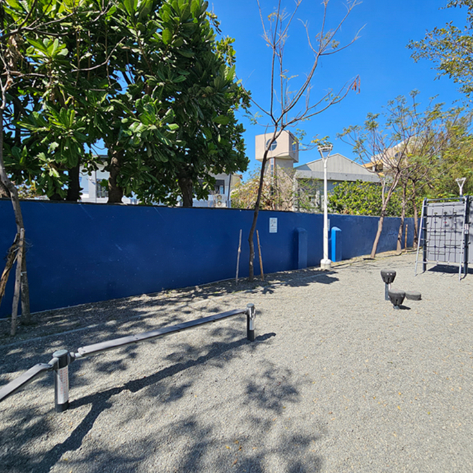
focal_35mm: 16
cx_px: 241
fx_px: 247
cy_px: 233
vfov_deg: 87.4
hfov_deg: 87.4
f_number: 2.2
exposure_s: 1/1761
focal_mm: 2.2
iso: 50
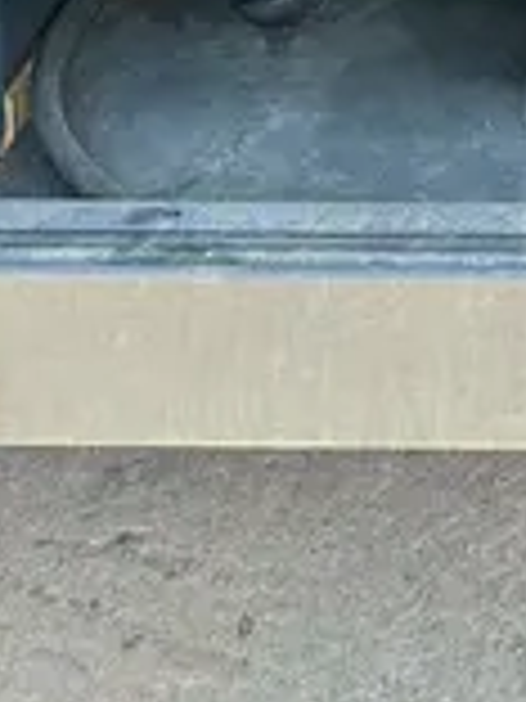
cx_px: 1016
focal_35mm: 113
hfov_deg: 11.8
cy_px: -938
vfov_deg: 13.3
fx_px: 2289
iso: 80
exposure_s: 1/419
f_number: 1.78
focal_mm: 6.76
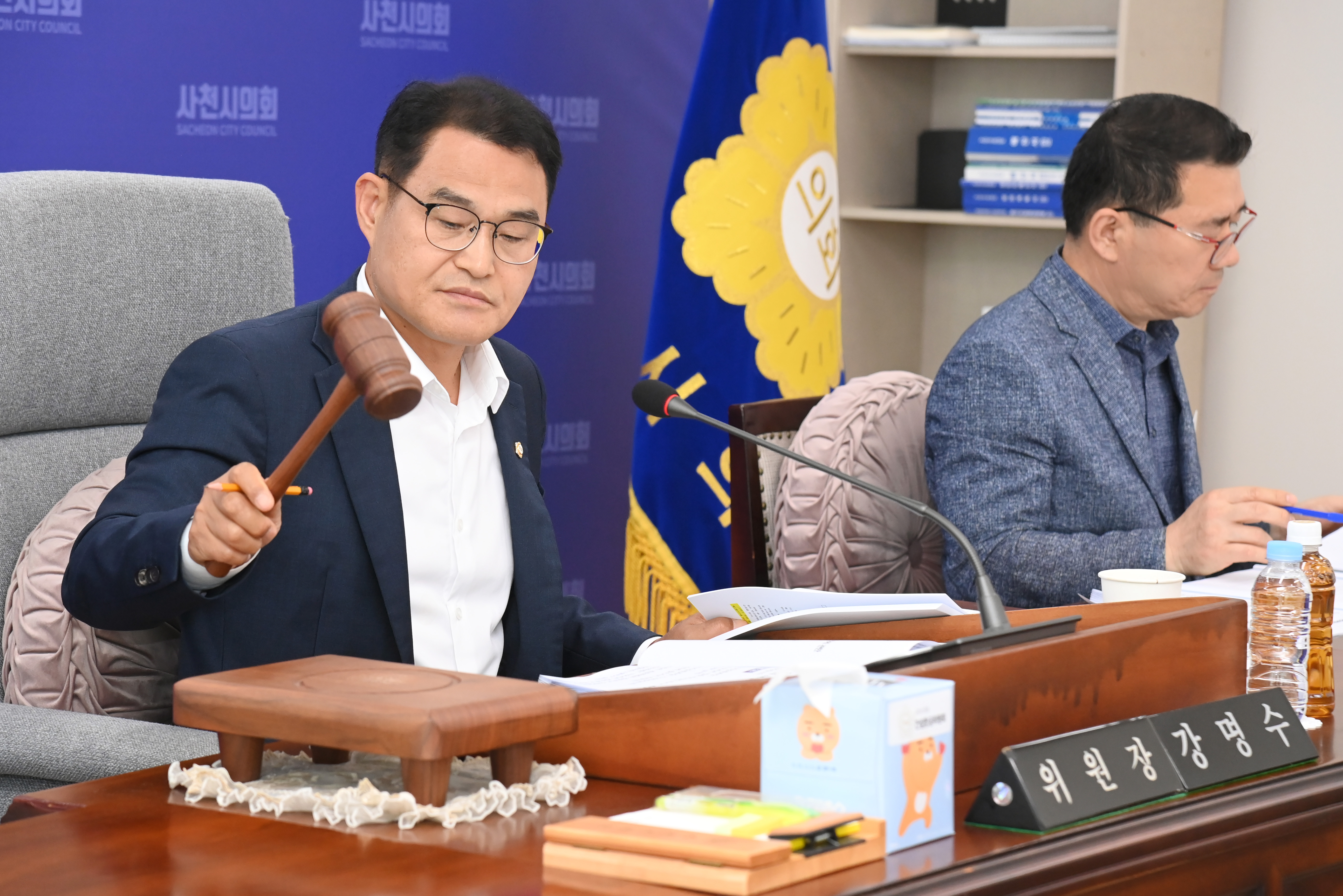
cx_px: 672
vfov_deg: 13.0
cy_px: 448
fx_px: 3917
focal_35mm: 105
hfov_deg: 19.5
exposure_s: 1/250
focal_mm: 105
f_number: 6.3
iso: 3200
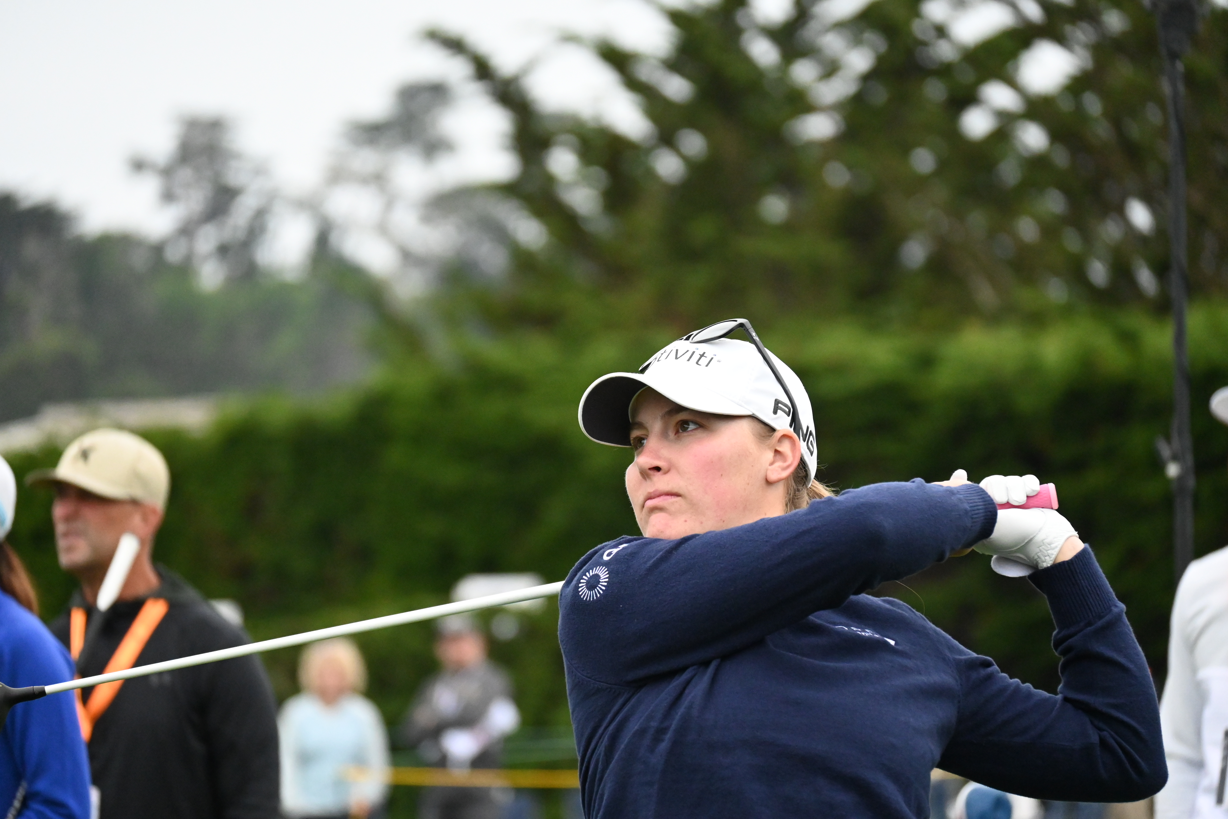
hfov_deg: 7.6
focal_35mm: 270
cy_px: 410
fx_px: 9209
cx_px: 614
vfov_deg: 5.1
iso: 4000
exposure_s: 1/4000
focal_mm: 180
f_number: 5.6
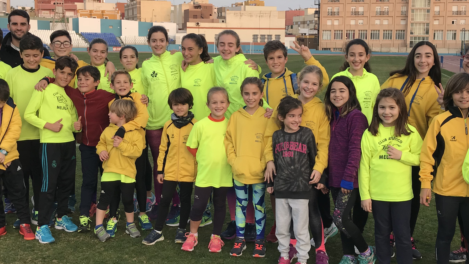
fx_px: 572
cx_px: 251
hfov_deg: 44.6
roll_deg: -0.9
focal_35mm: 46
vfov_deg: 26.0
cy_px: 120
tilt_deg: -7.4
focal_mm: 3.99
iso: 20
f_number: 1.8
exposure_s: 1/172
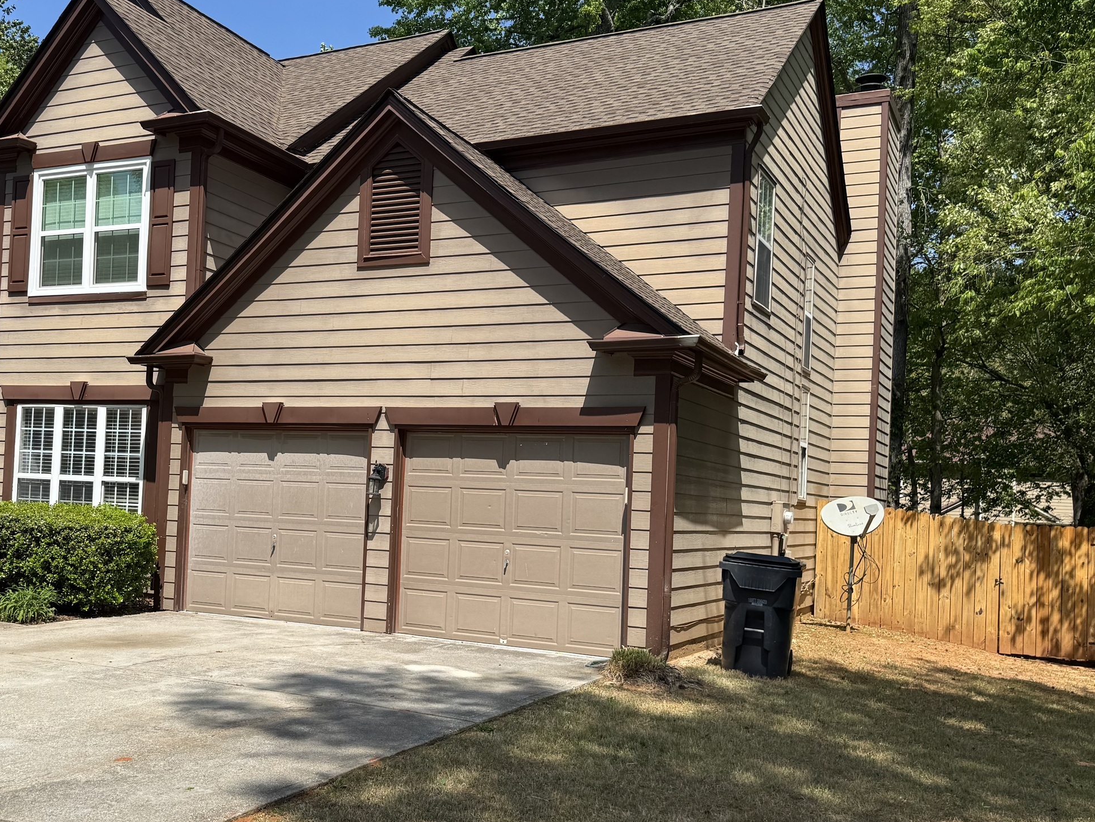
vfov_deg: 37.7
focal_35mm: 38
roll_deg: -3.2
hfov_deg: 48.0
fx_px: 1202
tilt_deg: +0.7
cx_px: 349
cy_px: 463
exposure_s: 1/4310
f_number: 1.78
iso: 80
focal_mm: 6.76
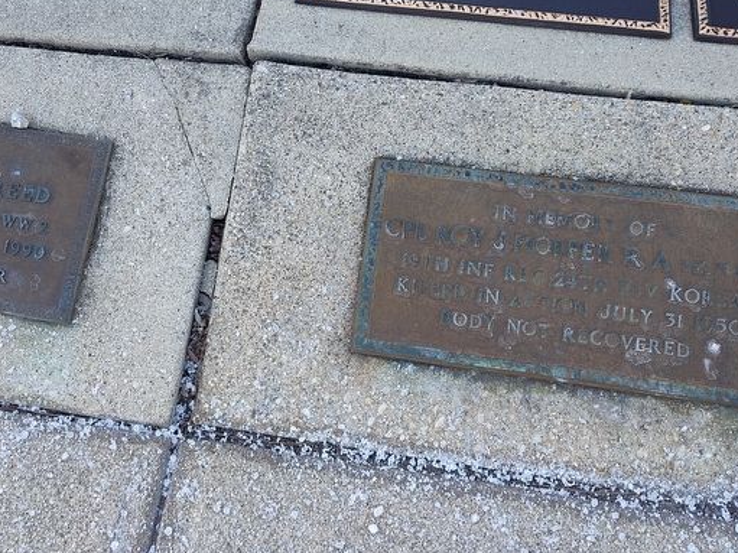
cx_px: 295
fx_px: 767
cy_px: 256
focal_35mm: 36
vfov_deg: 39.6
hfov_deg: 51.0
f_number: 1.8
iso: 101
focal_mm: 5.56
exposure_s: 1/120
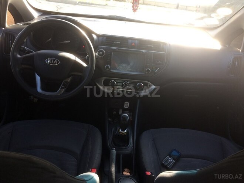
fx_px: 204
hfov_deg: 61.7
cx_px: 122
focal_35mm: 29
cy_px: 92
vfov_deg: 48.2
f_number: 2.2
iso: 32
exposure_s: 1/105
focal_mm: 4.15
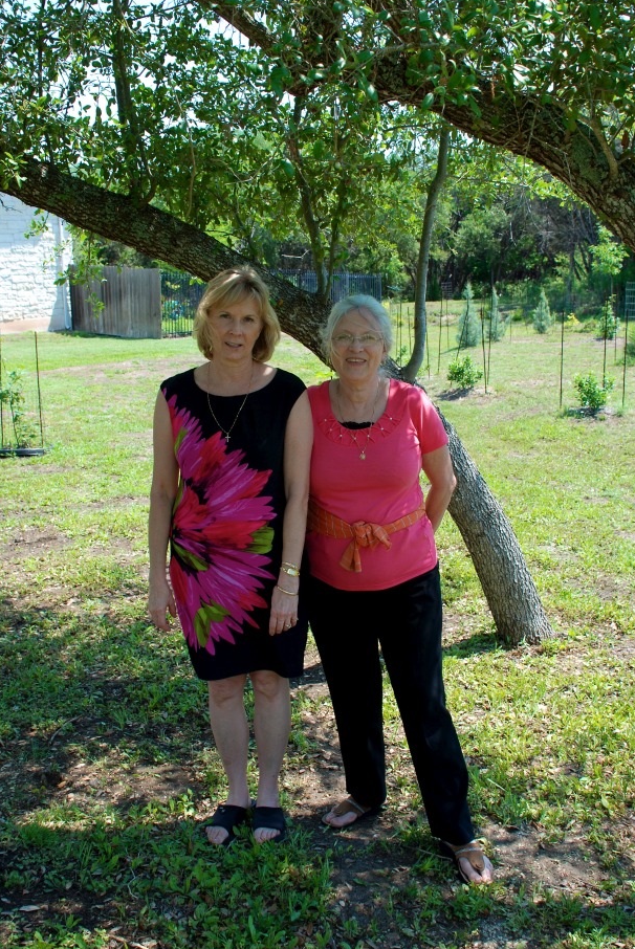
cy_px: 458
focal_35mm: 38
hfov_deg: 35.1
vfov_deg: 50.6
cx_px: 333
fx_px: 1003
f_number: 5.6
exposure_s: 1/125
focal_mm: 24
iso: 100
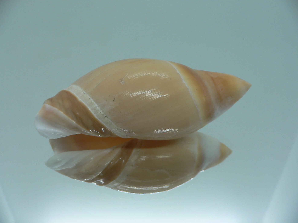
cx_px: 147
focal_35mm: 36
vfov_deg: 39.7
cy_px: 111
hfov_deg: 51.4
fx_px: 310
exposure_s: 1/60
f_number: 2.8
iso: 80
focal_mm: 4.6
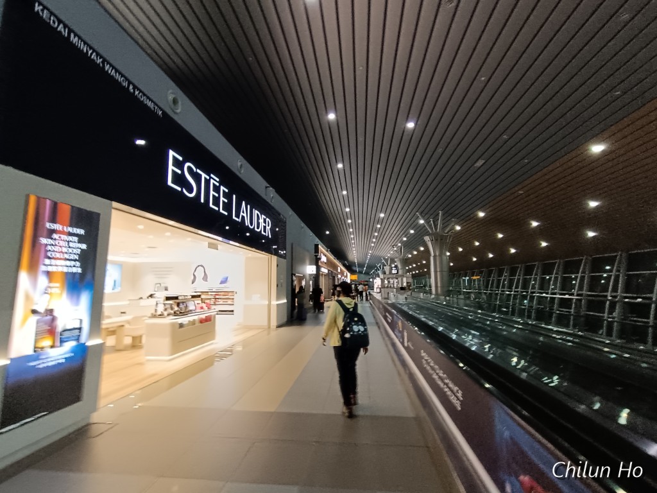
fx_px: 304
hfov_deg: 94.5
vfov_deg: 78.1
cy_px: 246
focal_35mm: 16
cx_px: 328
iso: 304
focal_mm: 1.66
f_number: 2.2
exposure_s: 1/50
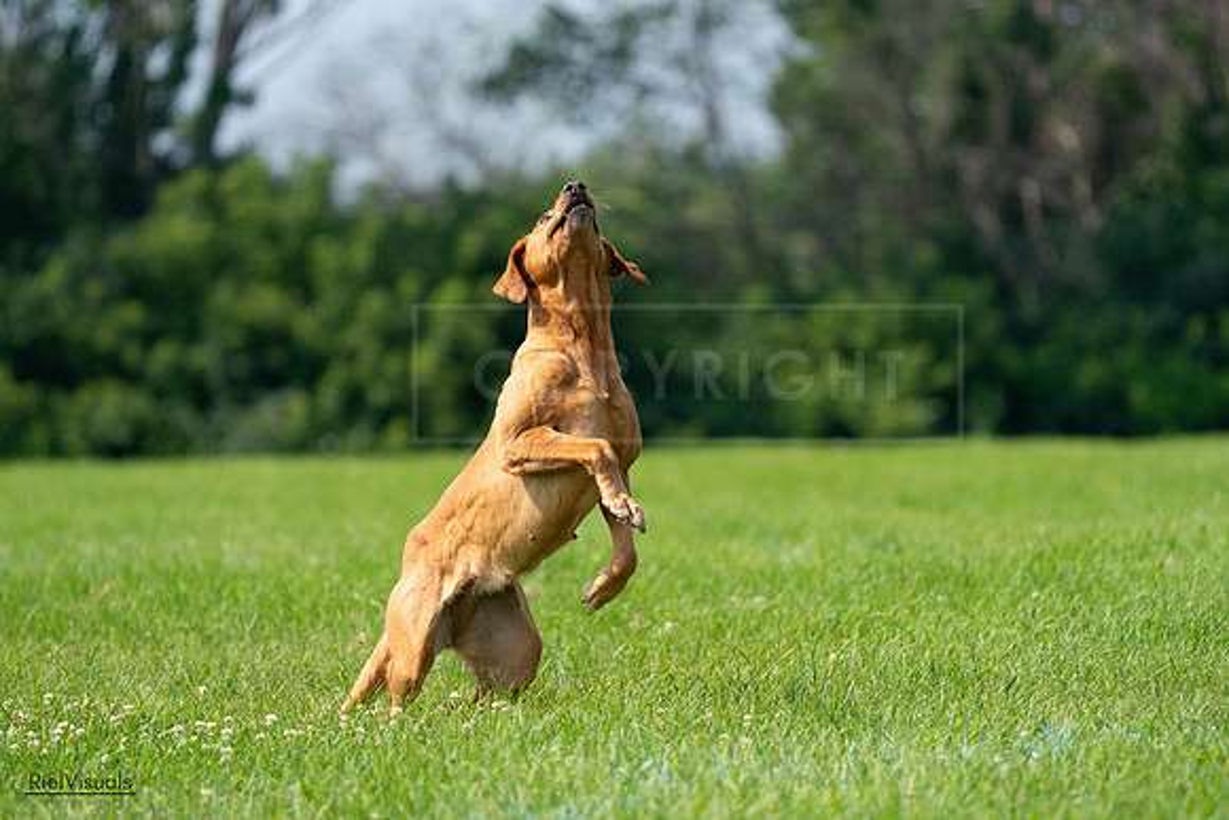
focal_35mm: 303
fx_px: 10346
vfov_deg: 4.5
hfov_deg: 6.8
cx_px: 614
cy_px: 410
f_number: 6.3
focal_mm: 303
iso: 1250
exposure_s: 1/4000
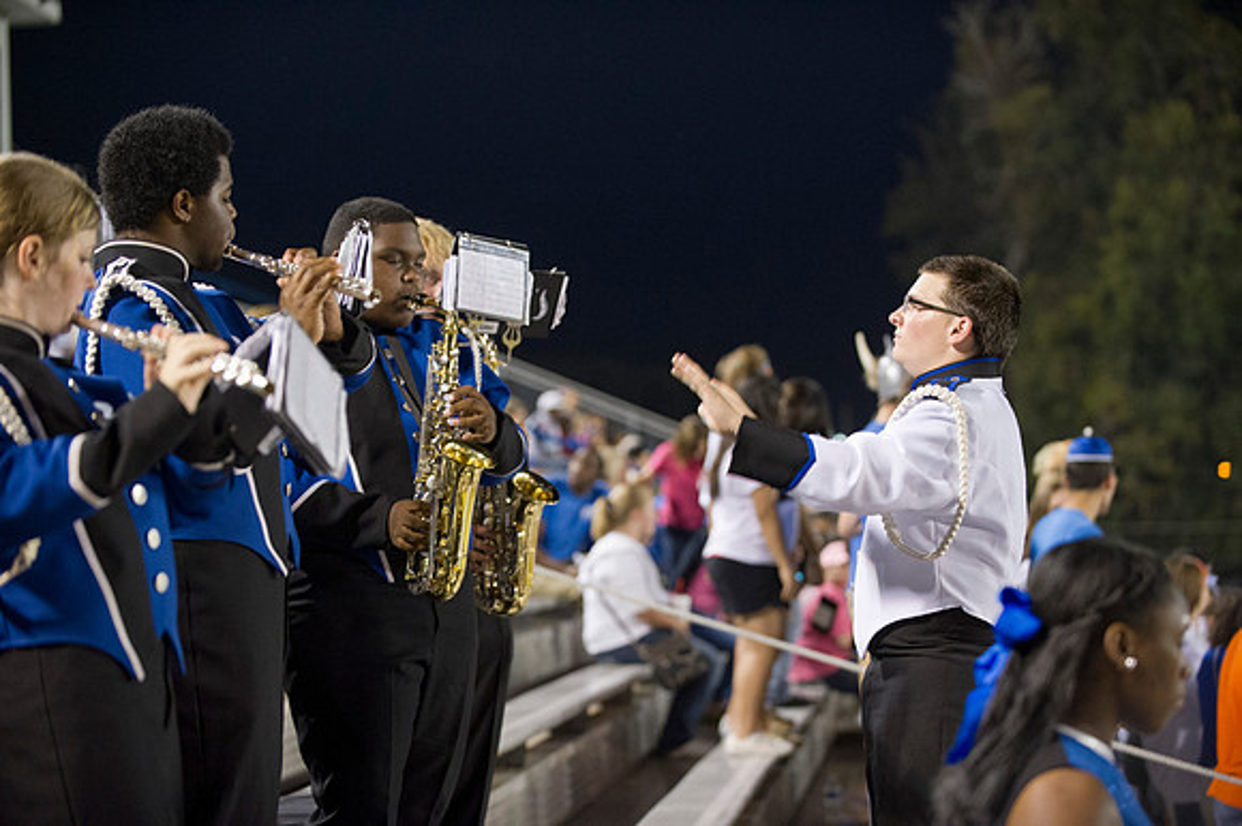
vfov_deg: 14.4
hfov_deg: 21.5
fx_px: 3276
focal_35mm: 95
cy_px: 413
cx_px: 621
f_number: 2.8
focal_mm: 95
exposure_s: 1/125
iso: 4000
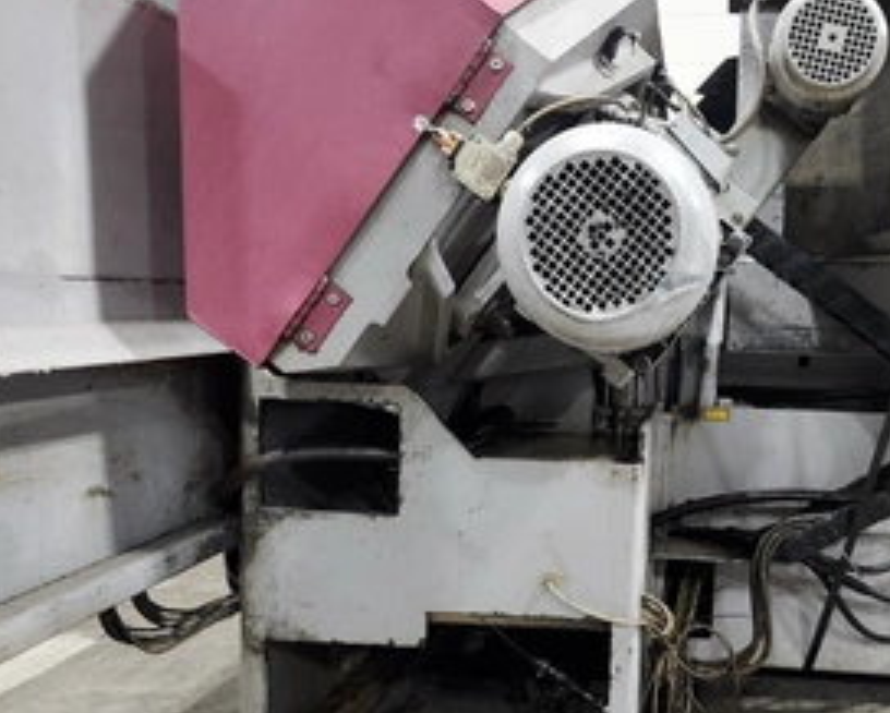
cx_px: 641
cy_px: 422
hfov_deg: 52.4
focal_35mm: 33
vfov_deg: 44.4
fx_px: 870
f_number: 1.8
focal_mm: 5.54
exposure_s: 1/120
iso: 800
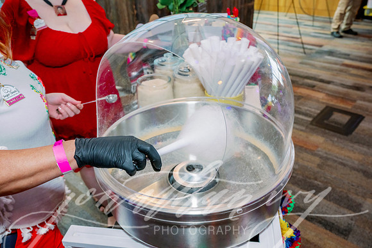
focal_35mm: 30
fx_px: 310
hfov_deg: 61.9
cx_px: 186
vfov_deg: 43.6
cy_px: 124
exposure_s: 1/200
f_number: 8
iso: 1250
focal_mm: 30
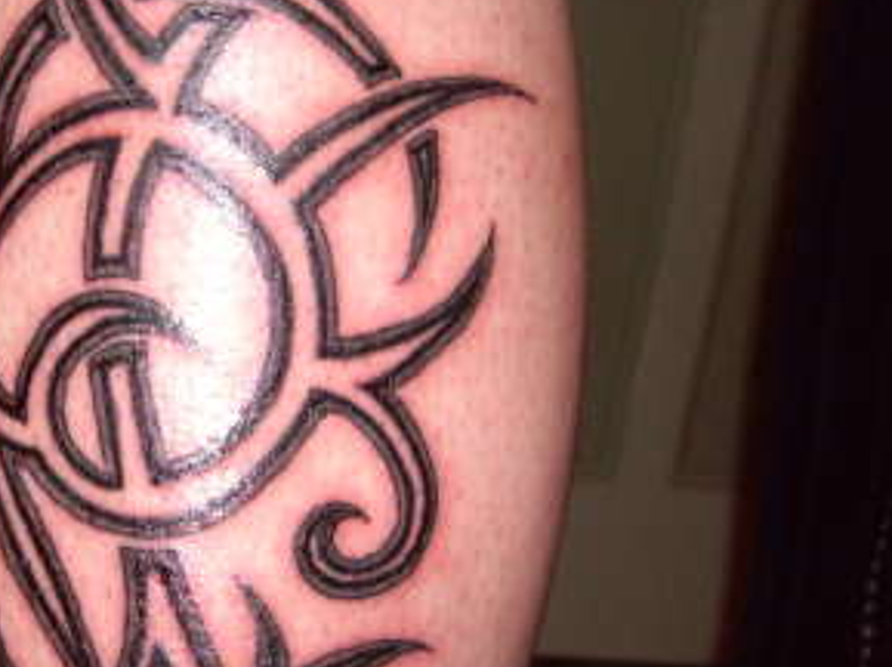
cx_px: 142
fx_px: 2033
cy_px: 330
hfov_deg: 24.2
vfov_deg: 18.6
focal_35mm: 79
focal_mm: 6.2
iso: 200
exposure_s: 1/40
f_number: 2.7
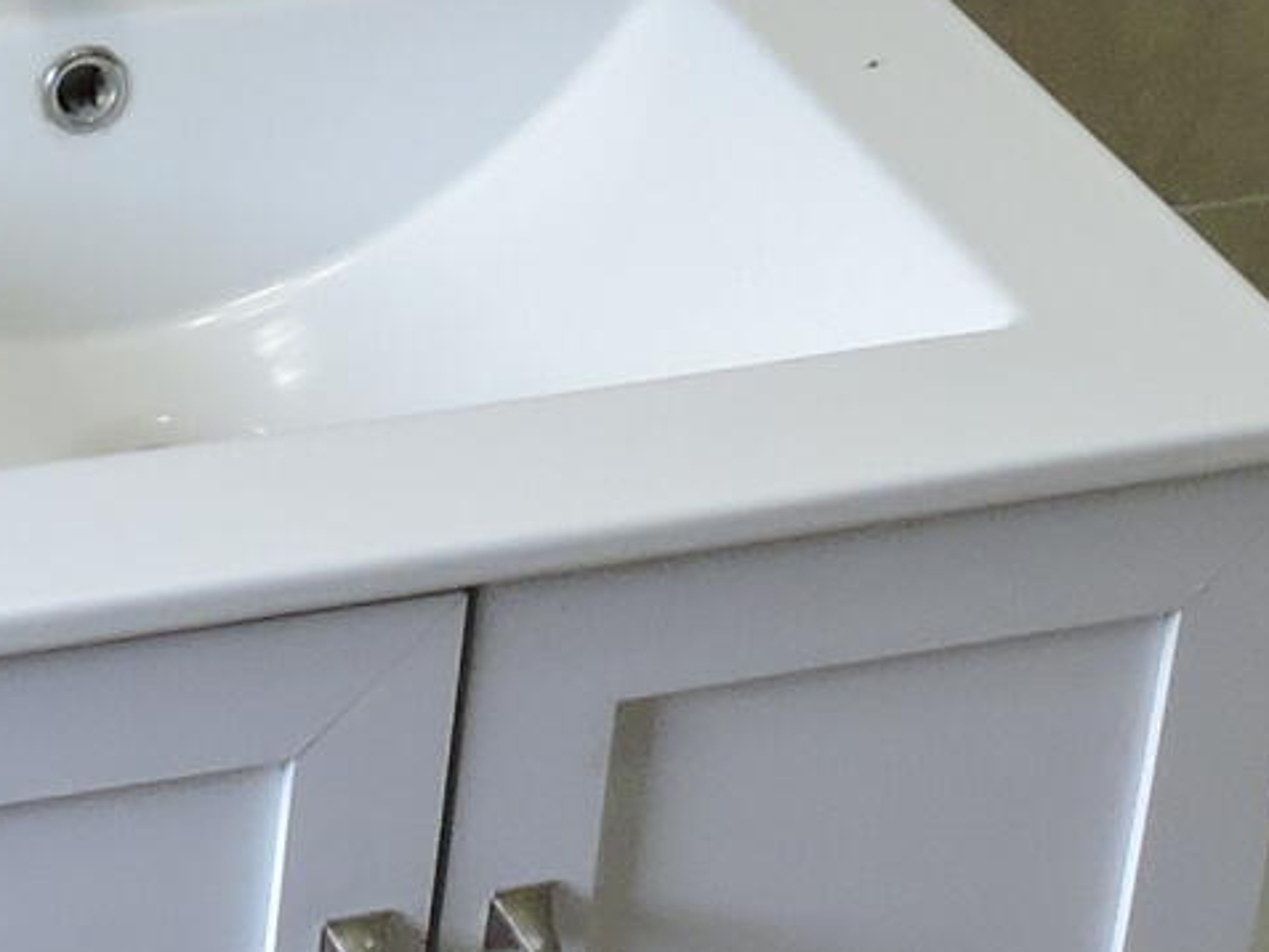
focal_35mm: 151
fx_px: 5537
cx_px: 678
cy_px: -231
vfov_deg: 9.7
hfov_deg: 13.1
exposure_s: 1/30
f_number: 3.3
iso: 200
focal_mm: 4.3
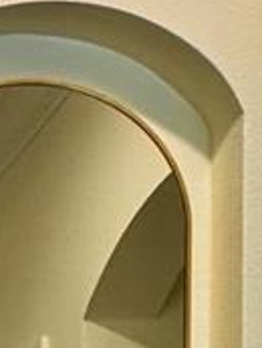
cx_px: -526
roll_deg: +1.1
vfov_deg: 16.9
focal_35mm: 97
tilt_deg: -2.0
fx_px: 978
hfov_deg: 10.6
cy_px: 616
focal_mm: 2.22
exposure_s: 1/60
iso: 200
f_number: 2.2
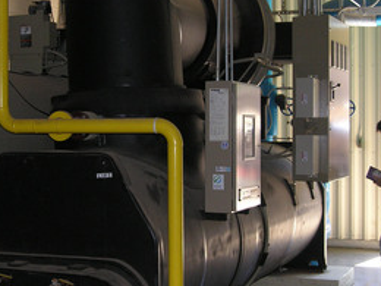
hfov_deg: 26.0
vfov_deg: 19.6
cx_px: 158
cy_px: 150
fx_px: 825
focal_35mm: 75
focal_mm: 10
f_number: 3.2
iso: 104
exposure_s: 1/60.1
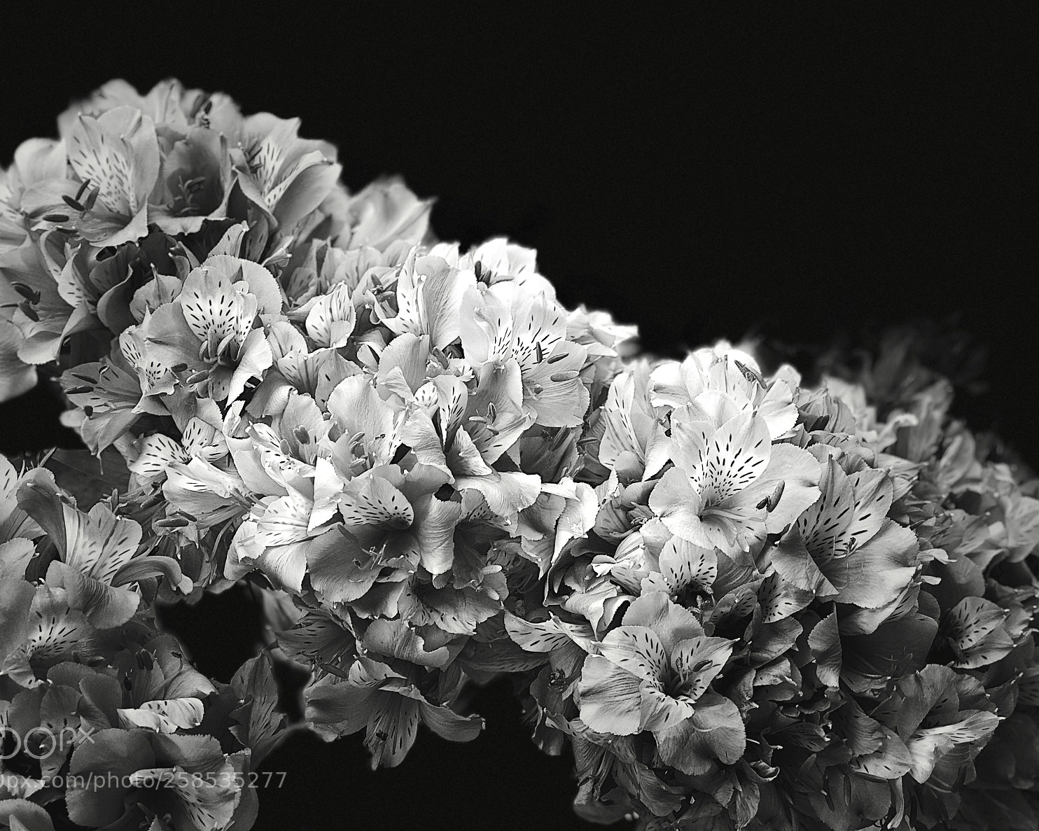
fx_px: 1845
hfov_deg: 31.4
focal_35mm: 60
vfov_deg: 25.4
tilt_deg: -21.5
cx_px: 481
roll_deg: +3.9
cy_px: 415
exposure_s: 1/100
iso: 32
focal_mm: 6.6
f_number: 2.8
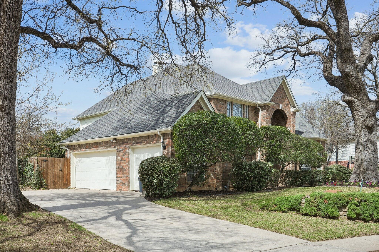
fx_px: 347
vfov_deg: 40.0
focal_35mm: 33
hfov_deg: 57.2
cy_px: 126
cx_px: 190
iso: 400
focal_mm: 33
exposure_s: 1/640
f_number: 11
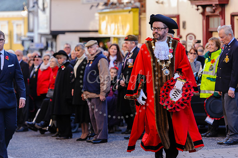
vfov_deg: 10.1
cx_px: 119
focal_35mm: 135
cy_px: 79
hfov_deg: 15.2
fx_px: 892
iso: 800
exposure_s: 1/250
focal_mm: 135
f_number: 4
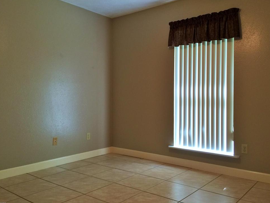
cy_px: 101
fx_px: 242
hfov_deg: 58.3
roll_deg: -1.0
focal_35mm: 31
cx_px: 143
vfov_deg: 45.4
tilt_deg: -1.0
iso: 40
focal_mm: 4.15
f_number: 2.2
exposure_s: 1/15
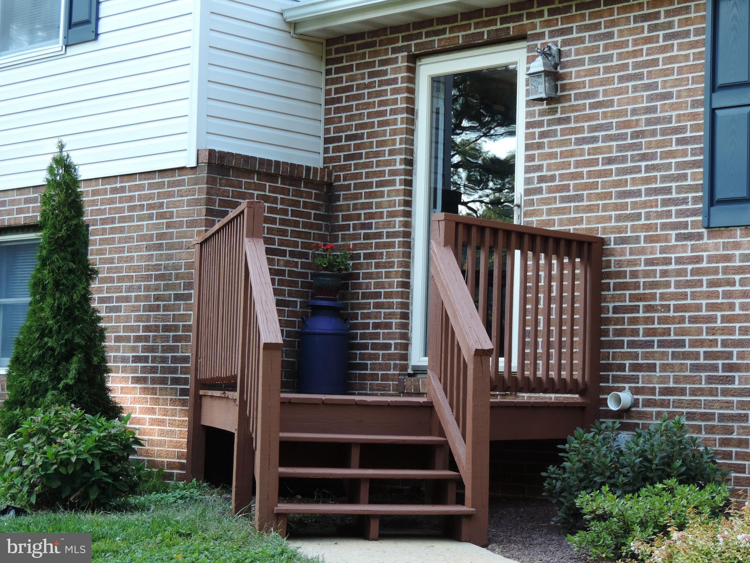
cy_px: 282
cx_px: 375
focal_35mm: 75
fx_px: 1625
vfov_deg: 19.6
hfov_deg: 26.0
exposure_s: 1/100
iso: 140
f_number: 3.9
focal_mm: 13.3
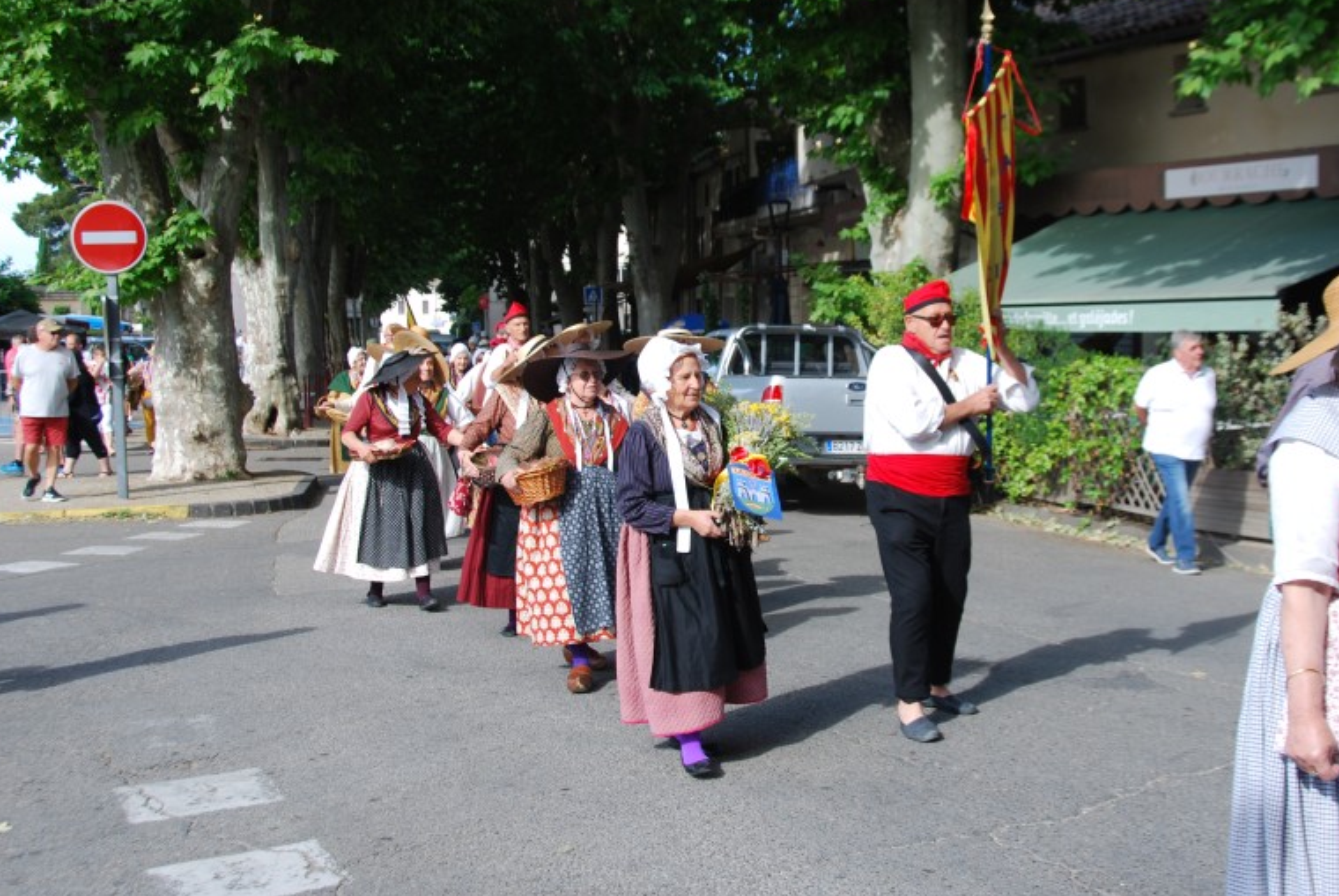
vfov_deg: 29.3
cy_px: 393
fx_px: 1713
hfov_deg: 42.6
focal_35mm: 46
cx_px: 761
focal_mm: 26
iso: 100
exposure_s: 1/160
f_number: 6.3
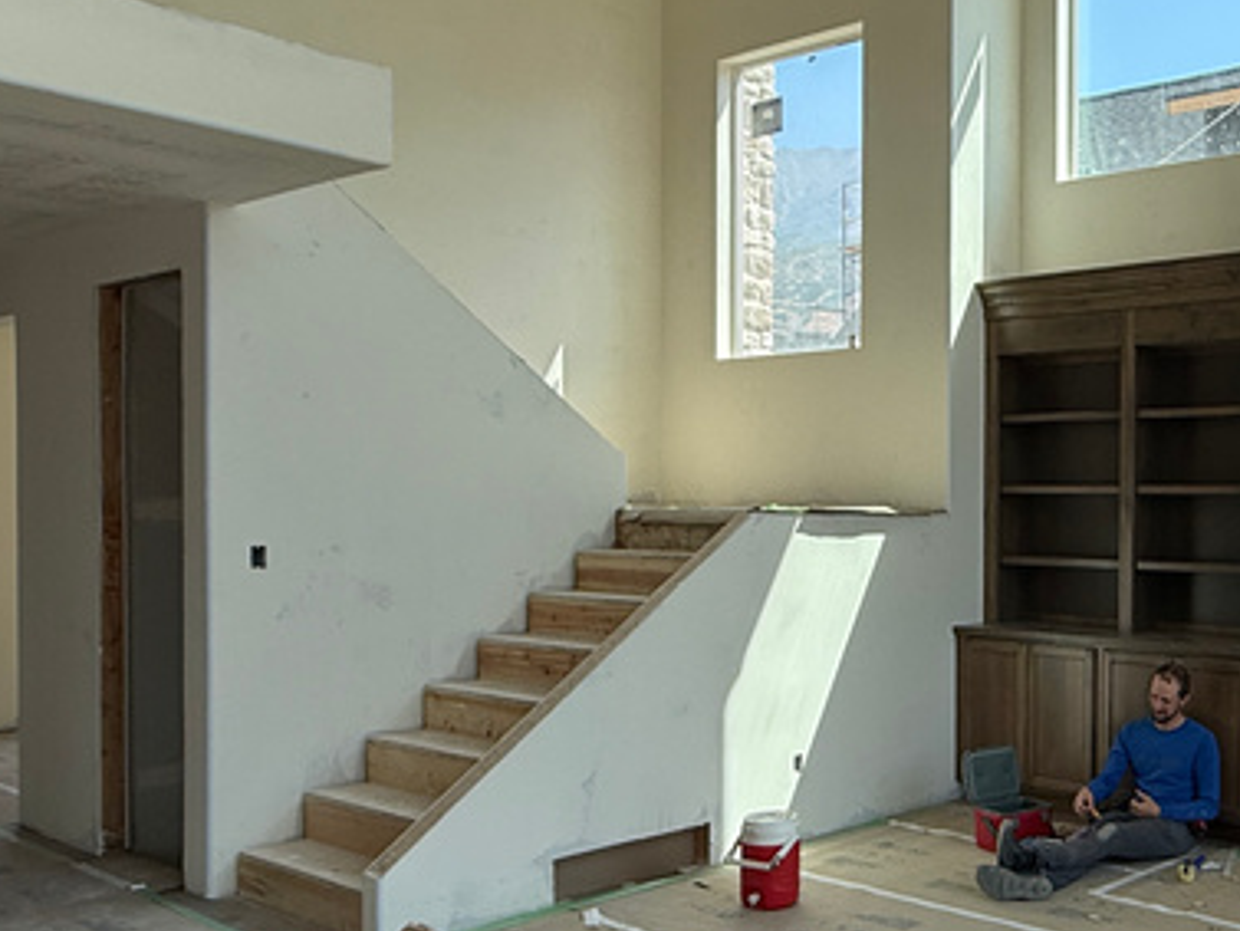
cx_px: 1082
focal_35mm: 38
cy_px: 533
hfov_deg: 45.1
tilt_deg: -0.3
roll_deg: -0.4
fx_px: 1362
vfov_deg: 37.7
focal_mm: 2.22
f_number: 2.2
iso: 64
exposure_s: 1/427
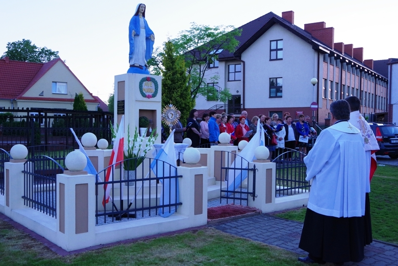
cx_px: 199
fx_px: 398
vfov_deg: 36.9
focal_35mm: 36
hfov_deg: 53.1
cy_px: 133
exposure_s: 1/125
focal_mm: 24
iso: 1600
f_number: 8
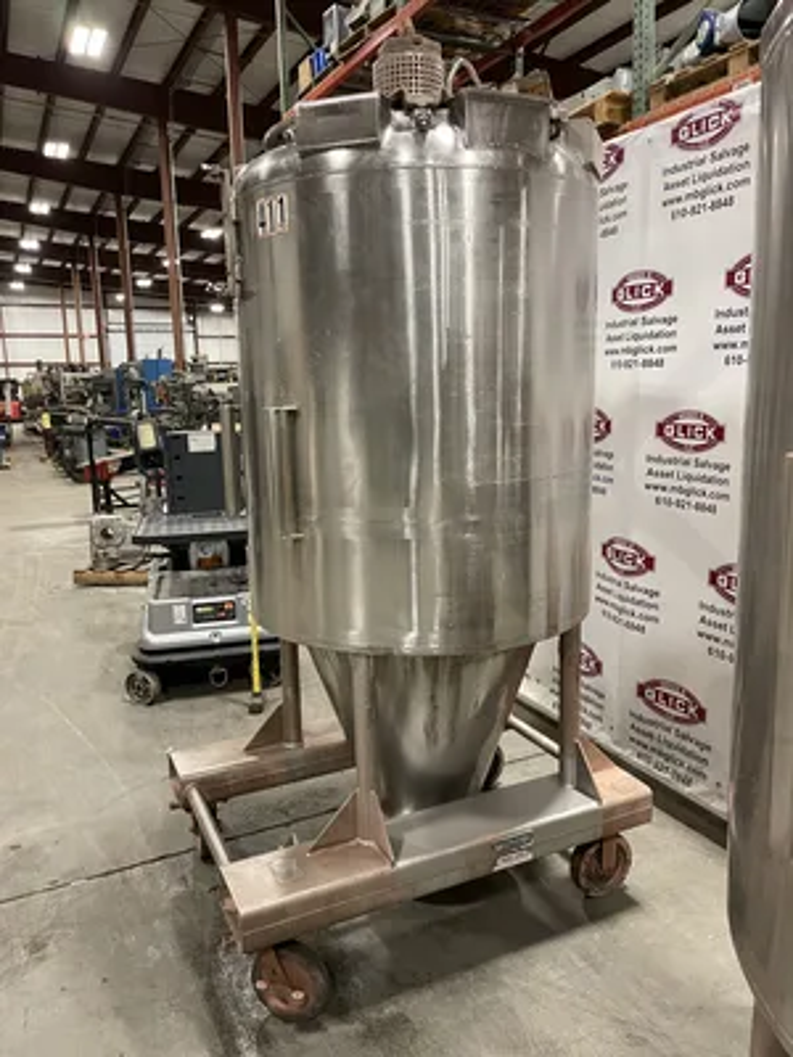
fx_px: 794
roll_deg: +1.3
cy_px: 528
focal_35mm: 26
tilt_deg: -9.6
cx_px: 396
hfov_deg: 53.1
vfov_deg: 67.3
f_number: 1.6
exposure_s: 1/60
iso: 400
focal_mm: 4.2
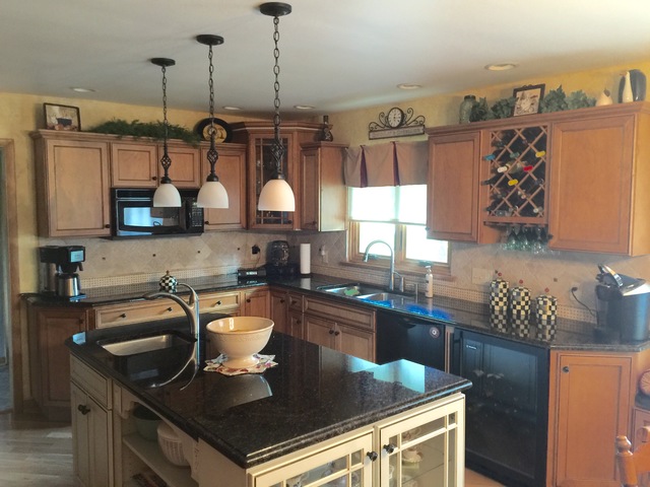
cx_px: 325
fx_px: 545
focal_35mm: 29
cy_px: 244
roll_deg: -1.8
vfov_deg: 48.2
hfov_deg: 61.7
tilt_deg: -6.1
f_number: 2.2
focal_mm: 4.15
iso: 64
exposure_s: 1/4
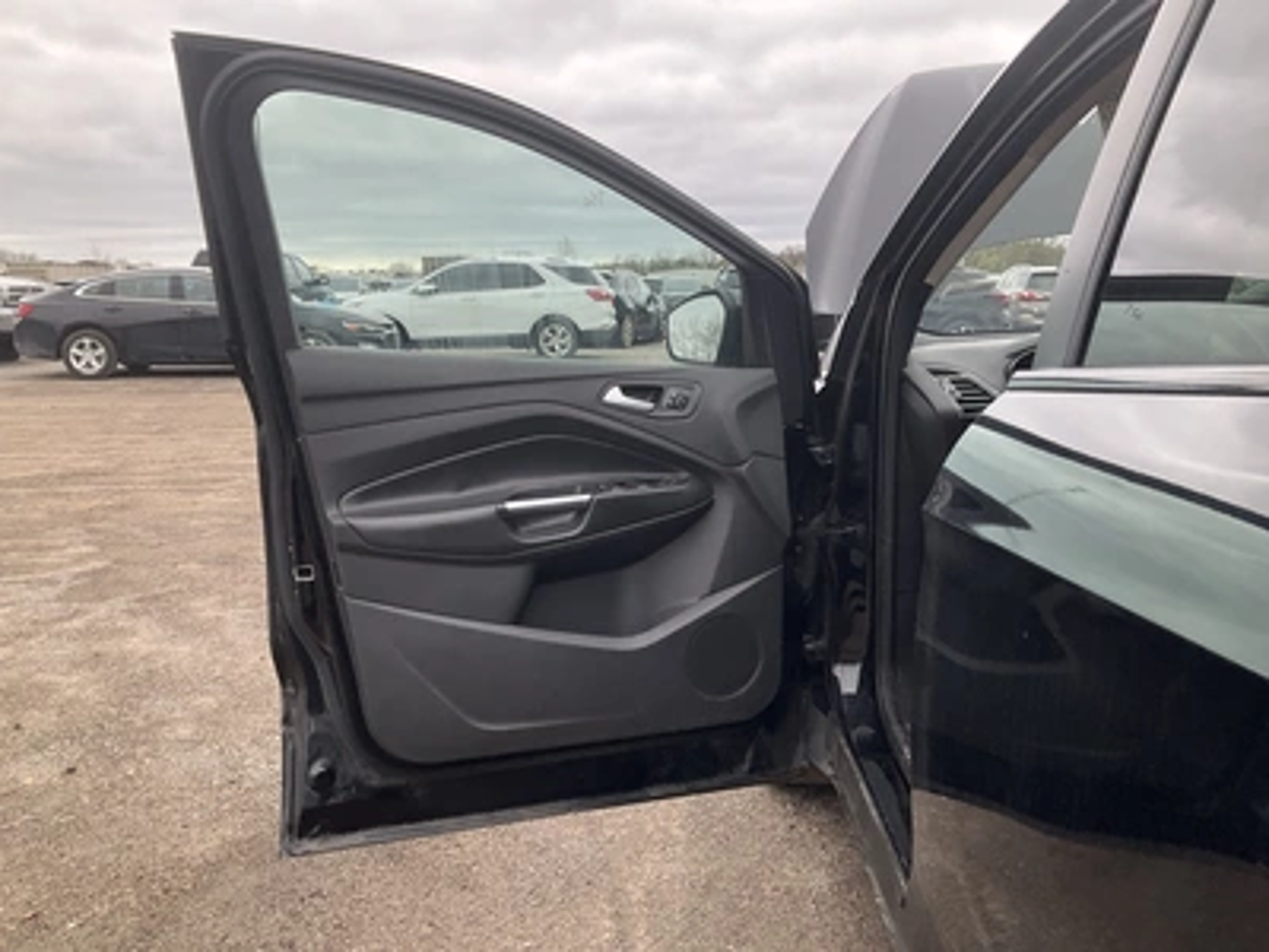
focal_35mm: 29
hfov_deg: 61.7
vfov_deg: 48.2
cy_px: 476
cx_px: 634
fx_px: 1063
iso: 25
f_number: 1.8
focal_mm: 3
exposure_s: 1/324
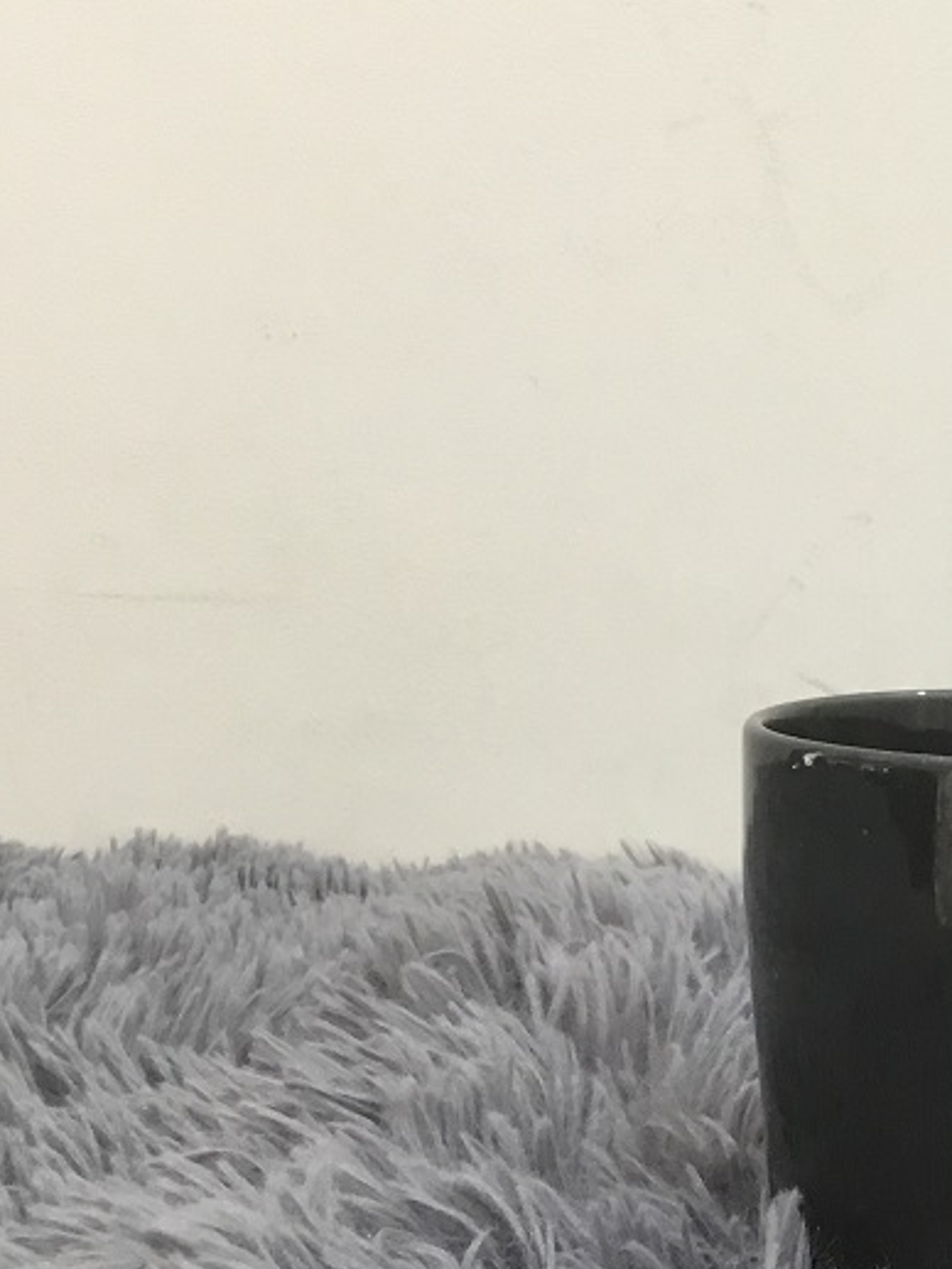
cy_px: 945
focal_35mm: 72
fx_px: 2639
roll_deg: -0.4
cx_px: 1021
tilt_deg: -13.0
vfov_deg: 26.7
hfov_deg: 19.7
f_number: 2.4
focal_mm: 3.3
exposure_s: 1/33
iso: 80
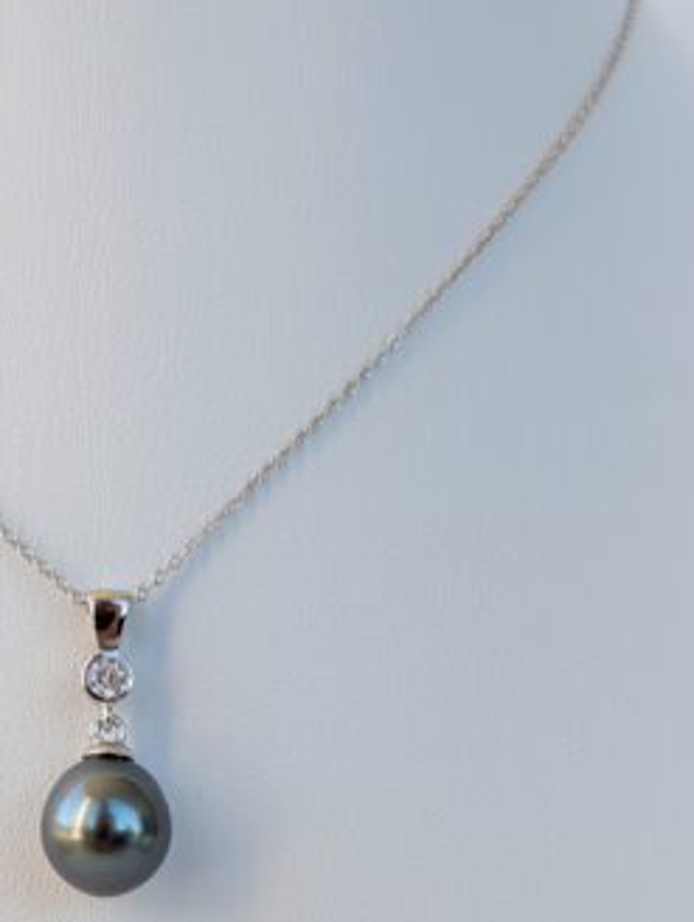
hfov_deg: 19.4
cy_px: 1009
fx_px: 2000
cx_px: 94
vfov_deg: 24.3
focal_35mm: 75
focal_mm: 6.9
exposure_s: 1/112
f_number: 1.68
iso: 22
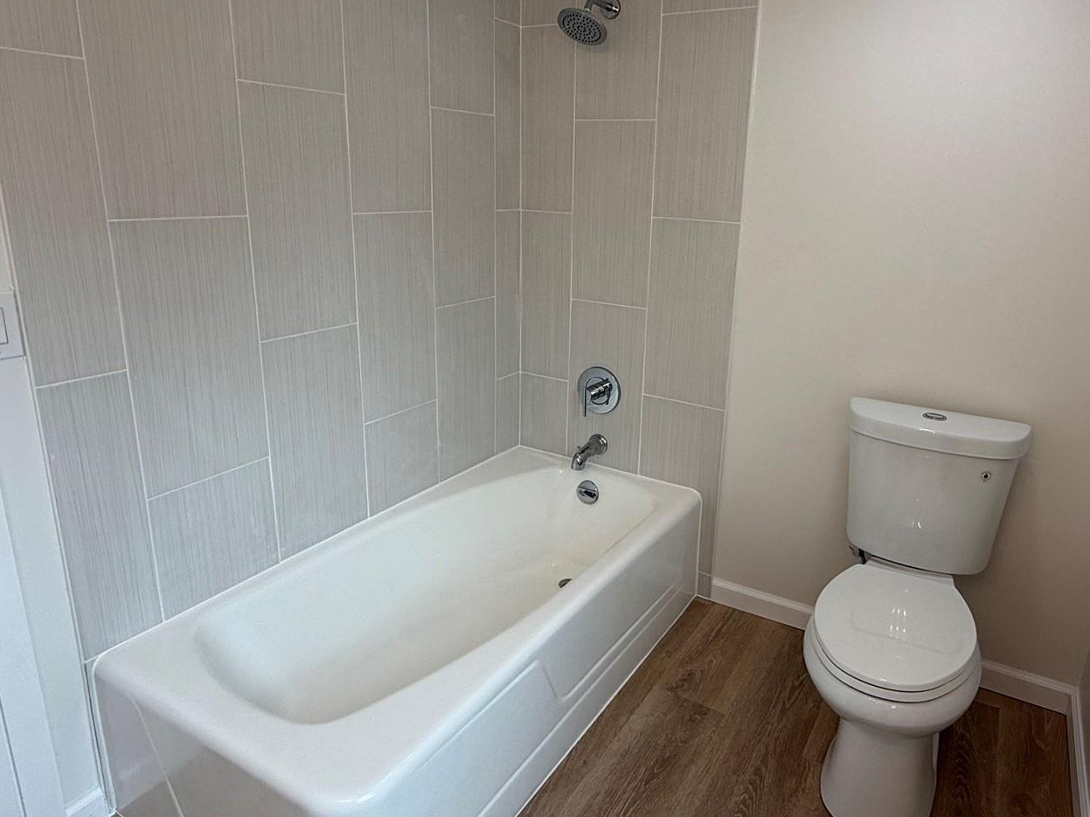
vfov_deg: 58.7
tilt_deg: -14.1
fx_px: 724
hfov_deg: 73.6
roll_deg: -2.2
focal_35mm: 23
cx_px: 614
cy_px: 361
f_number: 2.2
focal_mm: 2.22
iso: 50
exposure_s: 1/133
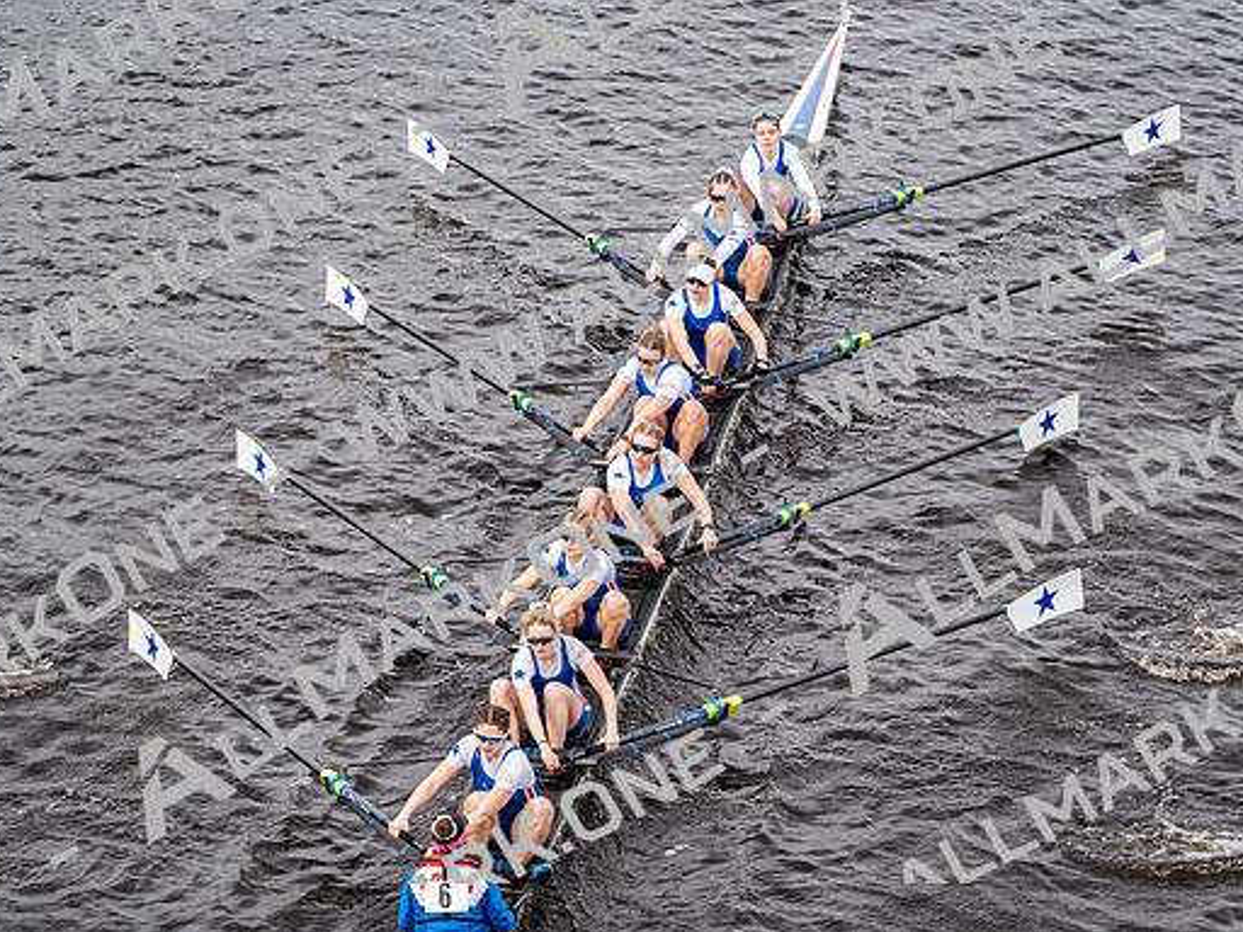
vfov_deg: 8.7
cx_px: 631
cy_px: 467
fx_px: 6140
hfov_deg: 11.6
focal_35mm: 171
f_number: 2.8
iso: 400
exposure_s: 1/2000
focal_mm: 157
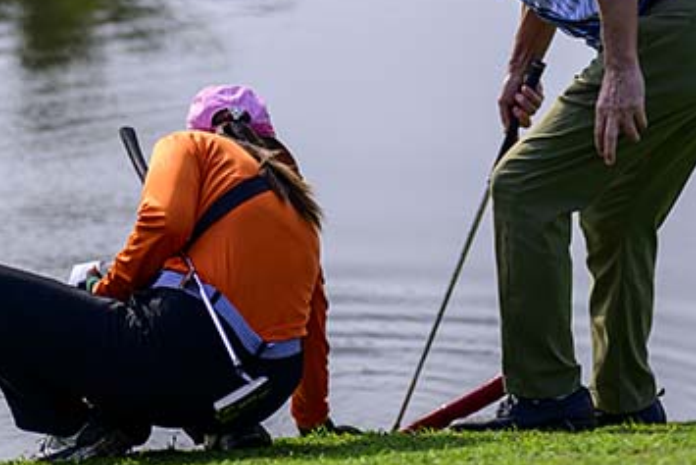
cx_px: 400
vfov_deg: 6.0
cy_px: 128
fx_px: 4448
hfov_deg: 8.9
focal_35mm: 230
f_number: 1.2
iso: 80
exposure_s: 1/6400
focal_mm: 85
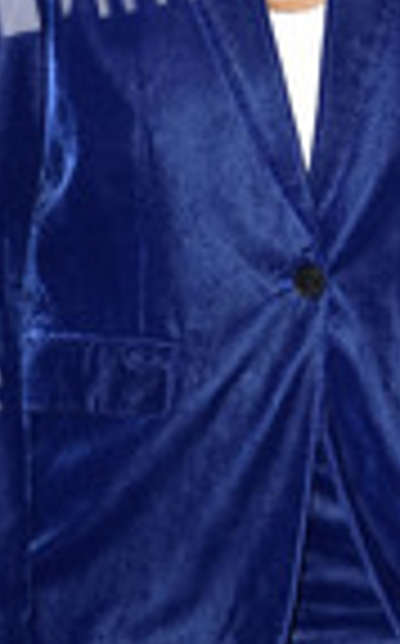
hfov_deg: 7.0
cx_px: 261
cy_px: 167
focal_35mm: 188
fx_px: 3289
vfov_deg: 11.1
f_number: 5.6
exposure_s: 1/250
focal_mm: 66
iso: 400
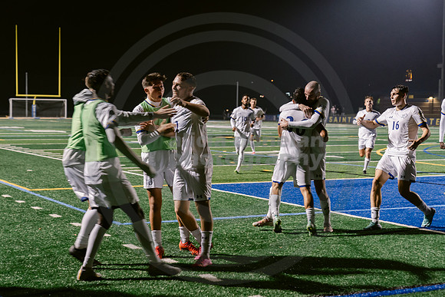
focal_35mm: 70
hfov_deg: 28.8
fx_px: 865
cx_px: 222
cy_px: 149
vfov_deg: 19.5
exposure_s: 1/200
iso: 2500
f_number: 4
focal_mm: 70
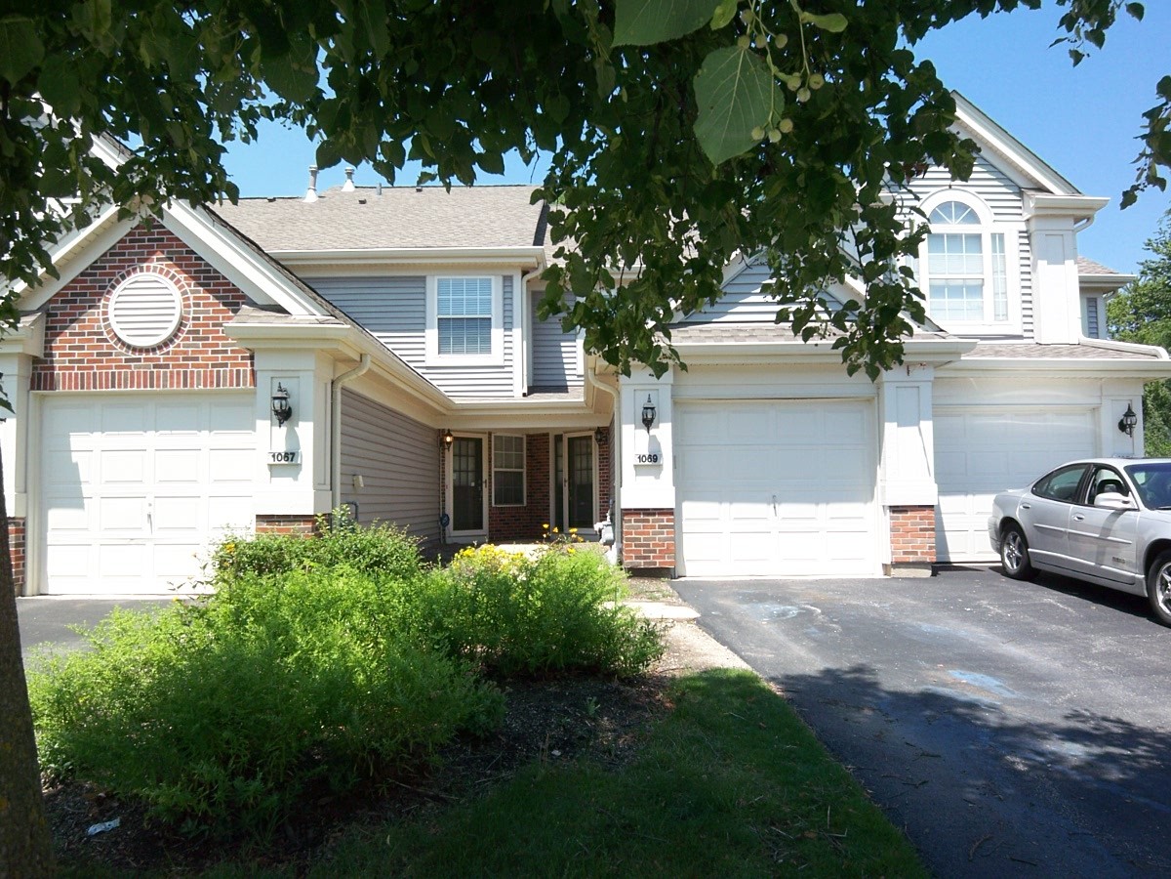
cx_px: 586
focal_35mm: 23
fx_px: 778
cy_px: 440
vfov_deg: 58.9
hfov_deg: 73.9
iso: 50
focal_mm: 3.8
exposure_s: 1/100
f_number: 5.6
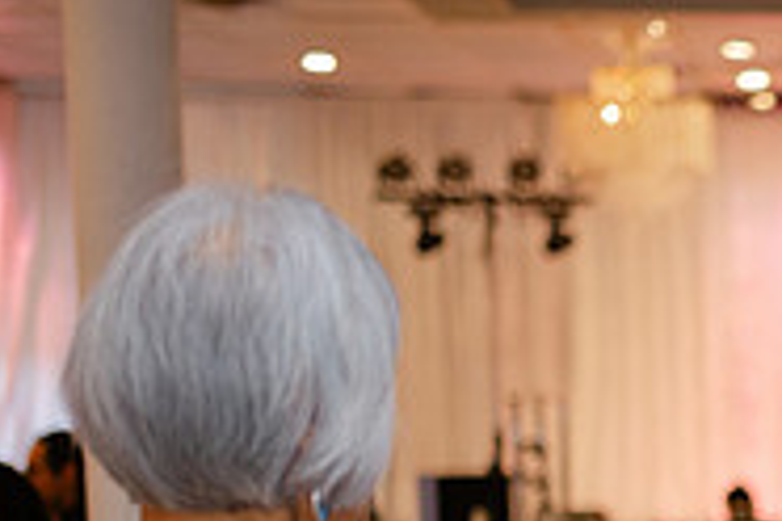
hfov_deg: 17.3
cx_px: 1097
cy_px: 679
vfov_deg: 12.2
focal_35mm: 109
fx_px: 2368
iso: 400
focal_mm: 35
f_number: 1.4
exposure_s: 1/160
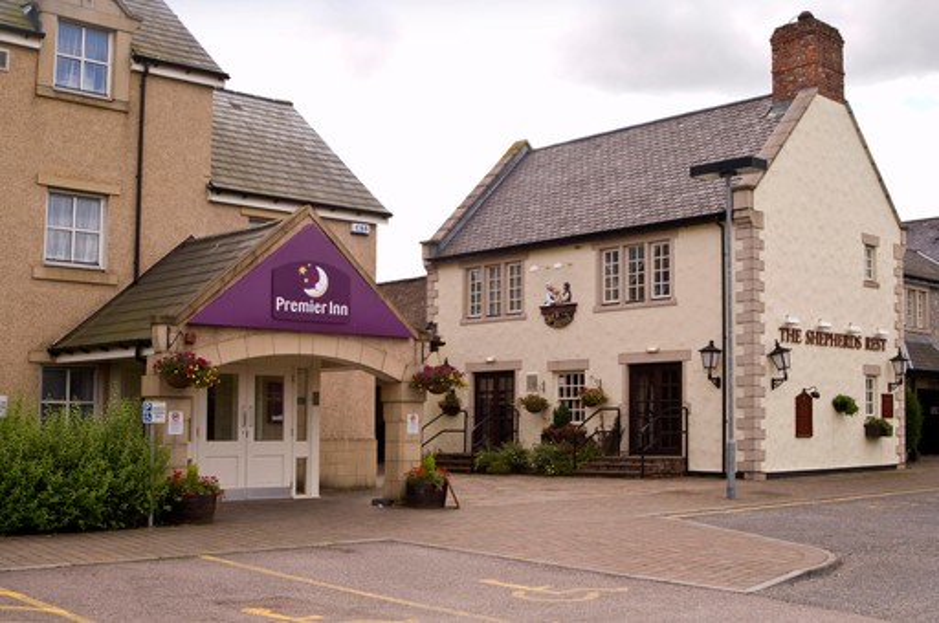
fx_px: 1094
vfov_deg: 31.8
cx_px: 470
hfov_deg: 46.5
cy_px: 312
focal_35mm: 42
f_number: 11
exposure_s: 1/80
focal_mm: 28
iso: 200
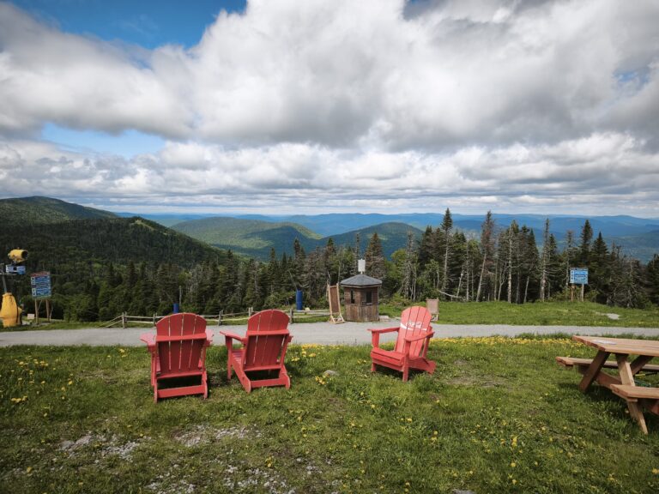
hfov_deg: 73.9
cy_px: 247
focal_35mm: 23
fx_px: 438
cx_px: 330
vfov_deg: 58.9
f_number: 1.62
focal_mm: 6.45
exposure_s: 1/2790
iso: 50
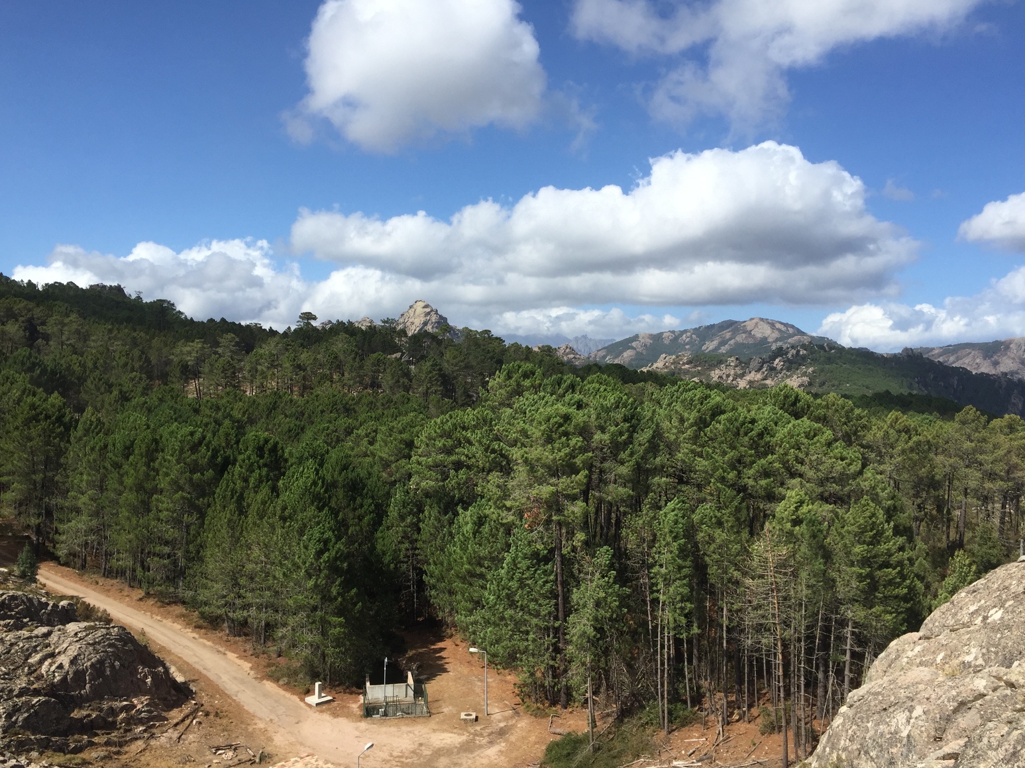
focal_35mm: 30
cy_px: 391
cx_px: 515
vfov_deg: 46.8
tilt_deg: +0.3
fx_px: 888
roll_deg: +0.1
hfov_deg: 60.0
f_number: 2.2
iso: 32
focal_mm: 4.15
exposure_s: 1/2326
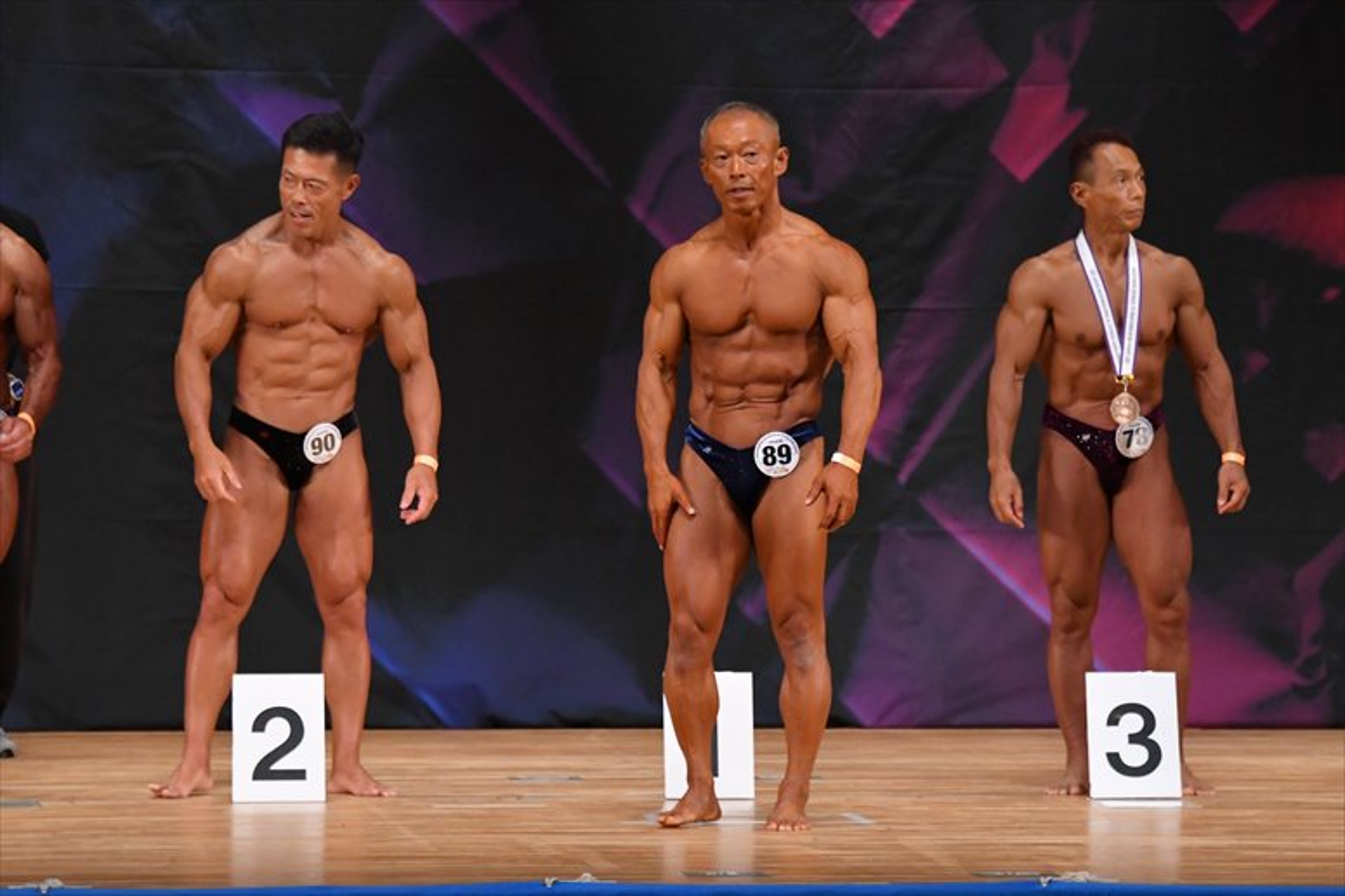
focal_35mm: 270
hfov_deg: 7.6
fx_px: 10083
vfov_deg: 5.1
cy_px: 448
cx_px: 672
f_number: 5.6
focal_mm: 180
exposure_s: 1/400
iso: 4000
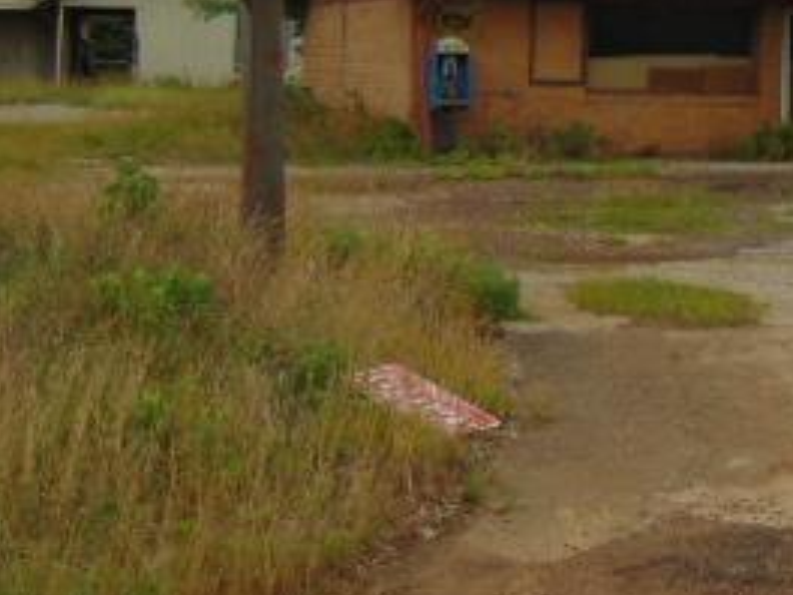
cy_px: -105
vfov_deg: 14.1
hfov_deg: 18.4
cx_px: 901
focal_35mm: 102
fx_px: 2337
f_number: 3.3
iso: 80
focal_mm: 7.6
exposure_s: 1/800
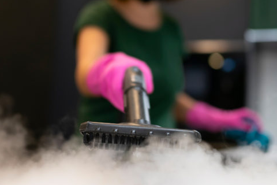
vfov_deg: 24.1
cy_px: 58
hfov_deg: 35.6
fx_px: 431
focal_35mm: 56
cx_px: 137
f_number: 1.4
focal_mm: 35
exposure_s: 1/160
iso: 200
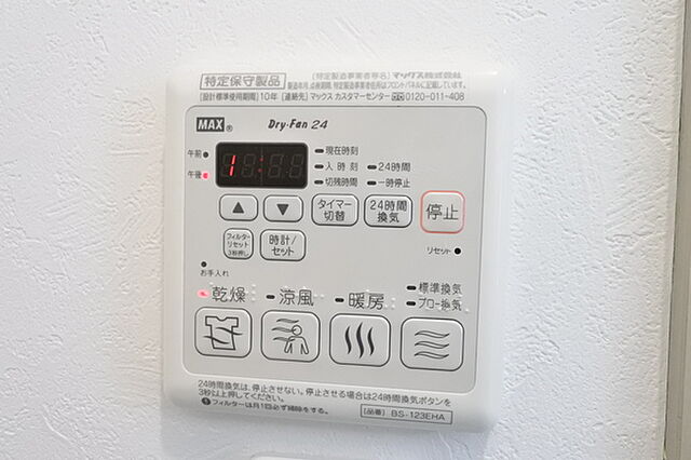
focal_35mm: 27
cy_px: 230
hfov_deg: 67.4
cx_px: 346
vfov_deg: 47.9
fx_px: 518
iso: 2000
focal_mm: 10
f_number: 3.5
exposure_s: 1/125
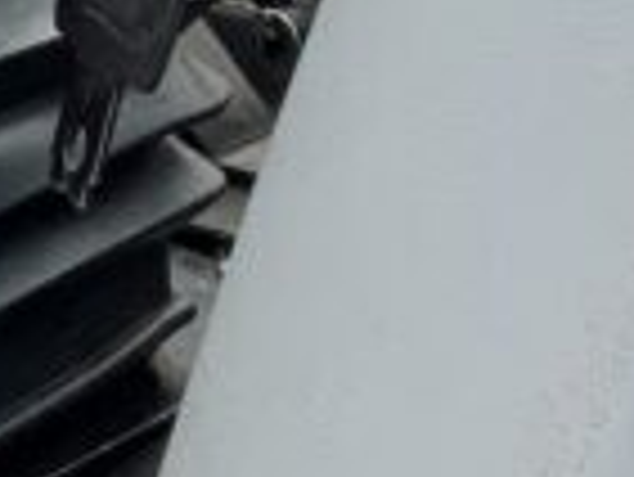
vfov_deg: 6.7
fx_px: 3849
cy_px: -729
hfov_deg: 9.2
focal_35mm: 210
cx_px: -279
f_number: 1.8
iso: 16
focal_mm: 3
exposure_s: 1/257
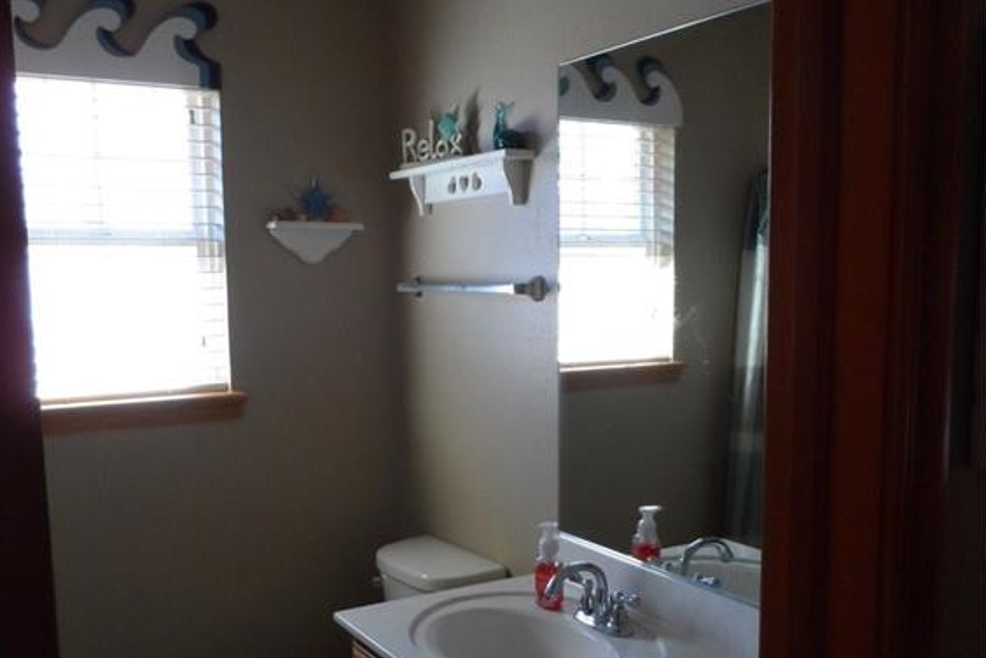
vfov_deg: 38.6
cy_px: 418
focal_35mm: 34
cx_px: 490
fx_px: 931
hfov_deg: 55.8
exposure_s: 1/30
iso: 320
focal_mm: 4
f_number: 3.2
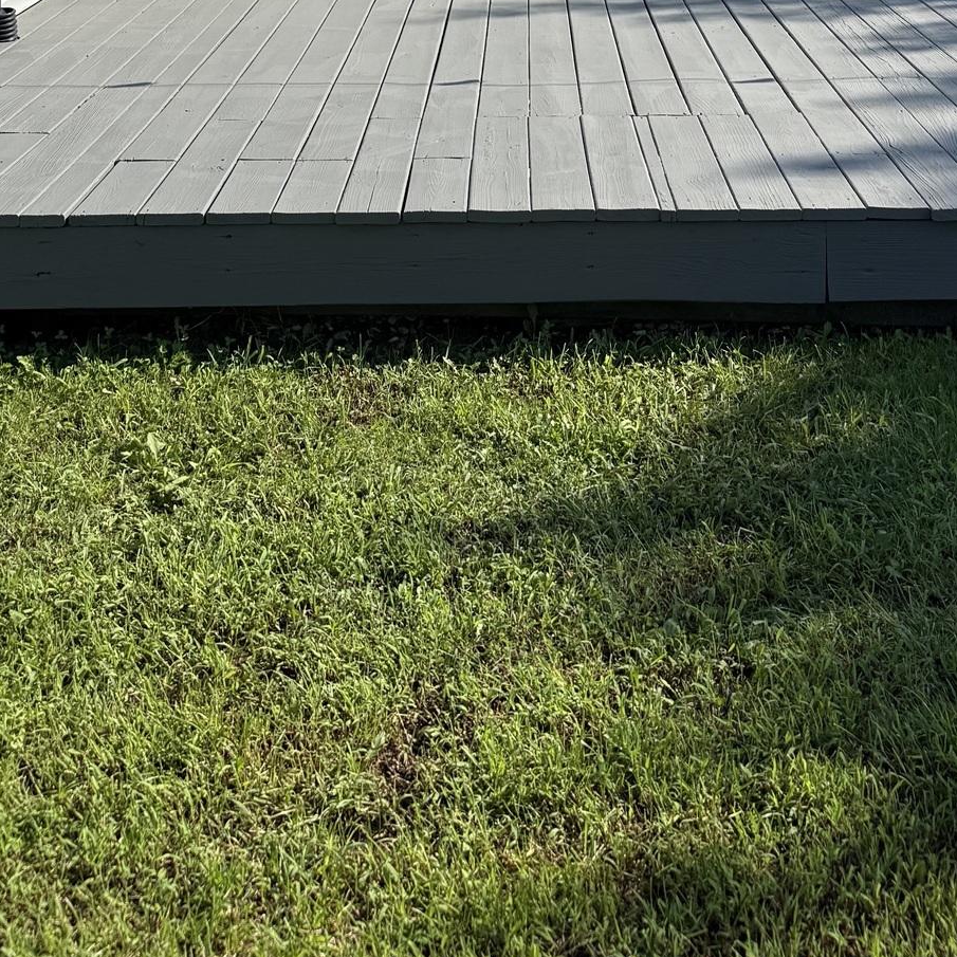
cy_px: -128
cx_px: 539
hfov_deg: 31.6
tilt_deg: -5.8
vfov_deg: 28.4
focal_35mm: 54
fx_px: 1689
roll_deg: -0.4
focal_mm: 6.76
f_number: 1.78
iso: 80
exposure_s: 1/5714
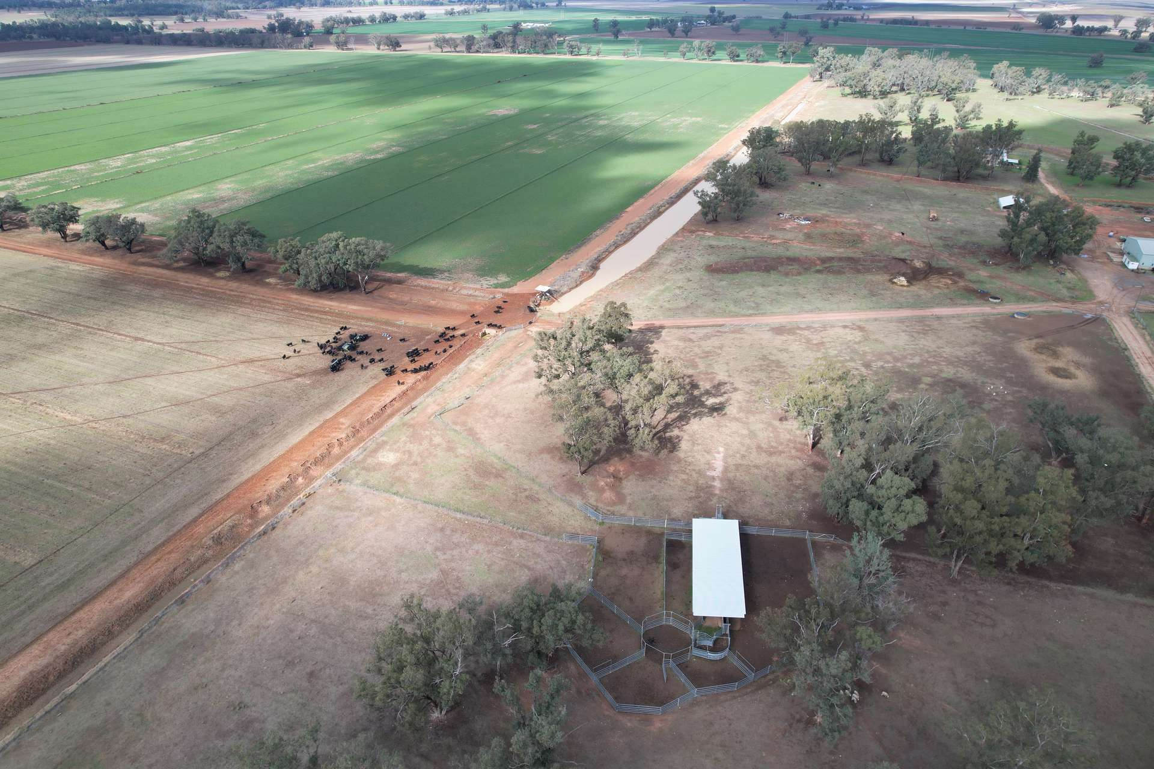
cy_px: 384
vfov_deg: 57.2
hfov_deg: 78.6
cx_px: 577
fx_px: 705
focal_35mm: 22
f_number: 2.8
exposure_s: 1/725
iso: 100
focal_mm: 8.38
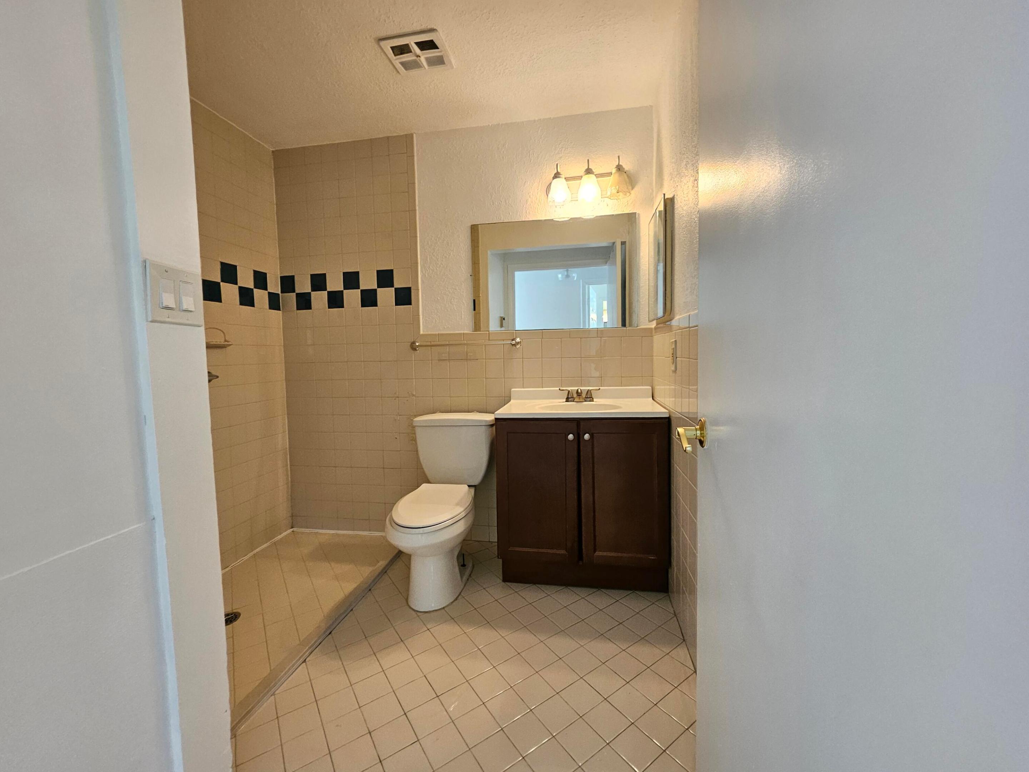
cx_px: 514
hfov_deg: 106.2
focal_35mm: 13
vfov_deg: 89.9
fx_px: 386
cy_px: 386
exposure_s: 1/60
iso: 160
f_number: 2.2
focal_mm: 1.7
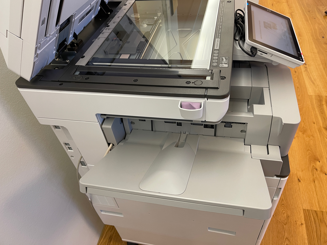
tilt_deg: -42.9
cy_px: 122
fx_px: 246
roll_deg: +6.7
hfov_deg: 67.3
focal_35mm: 26
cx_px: 164
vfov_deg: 53.0
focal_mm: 5.1
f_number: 1.6
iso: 125
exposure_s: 1/50
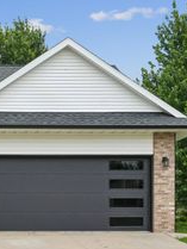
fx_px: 662
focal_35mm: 92
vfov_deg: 21.3
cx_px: -76
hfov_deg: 15.1
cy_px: 141
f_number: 9
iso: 400
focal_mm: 27
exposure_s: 1/800
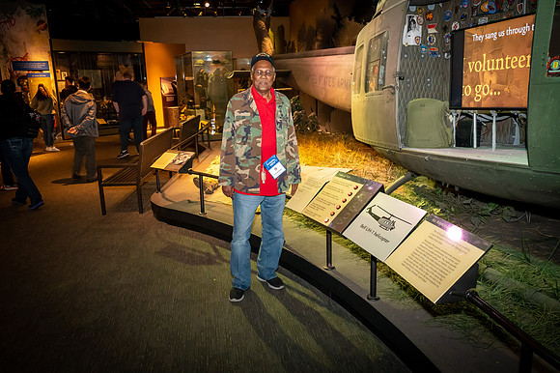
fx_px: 459
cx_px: 280
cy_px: 186
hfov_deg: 62.8
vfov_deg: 44.2
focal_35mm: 30
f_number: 5.6
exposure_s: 1/50
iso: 11400
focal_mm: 29.5
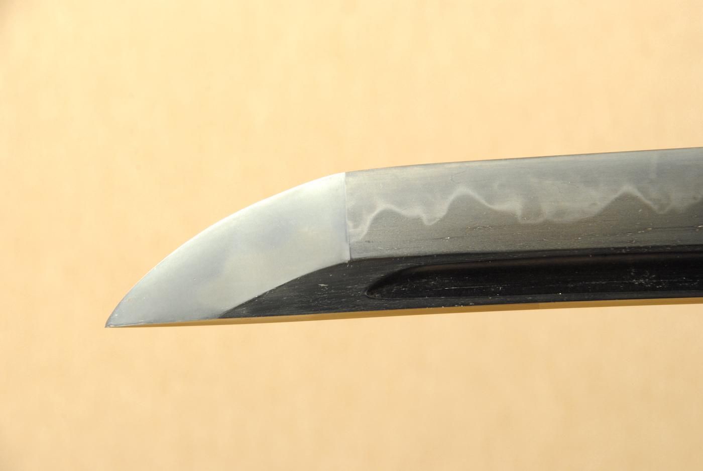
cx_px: 352
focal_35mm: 168
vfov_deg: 8.2
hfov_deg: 12.2
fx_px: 3284
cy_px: 236
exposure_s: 1/2
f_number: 11
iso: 400
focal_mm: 112
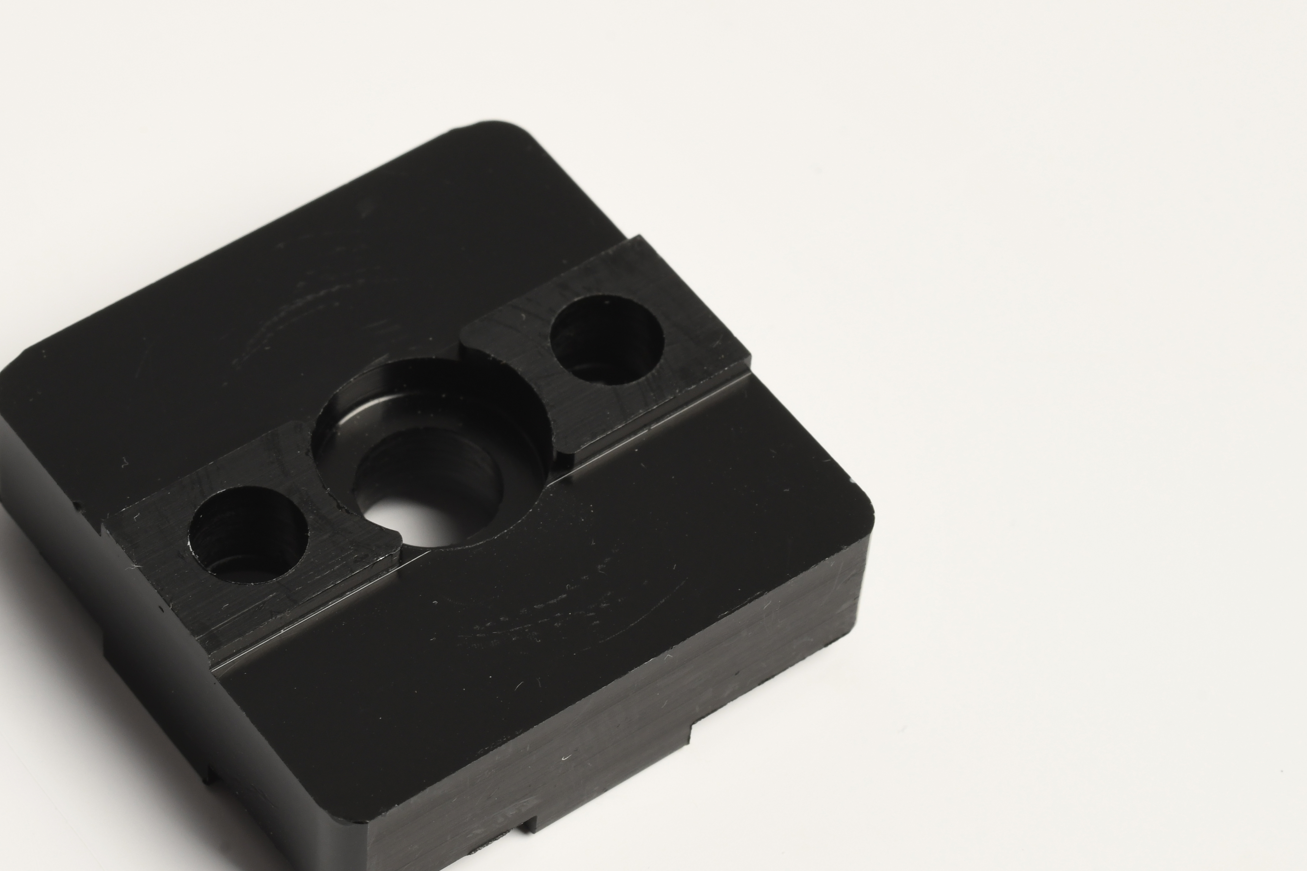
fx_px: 4102
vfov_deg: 12.1
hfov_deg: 18.0
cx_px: 362
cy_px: 437
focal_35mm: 113
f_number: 18
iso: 400
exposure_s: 1/125
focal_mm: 60
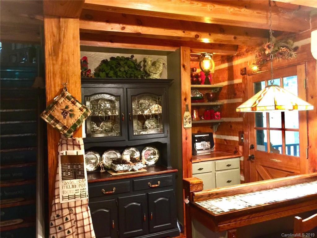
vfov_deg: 48.2
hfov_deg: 61.7
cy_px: 119
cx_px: 158
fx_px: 266
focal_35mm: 29
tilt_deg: -1.4
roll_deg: +1.5
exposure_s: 1/4
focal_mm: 4.15
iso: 64
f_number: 2.2
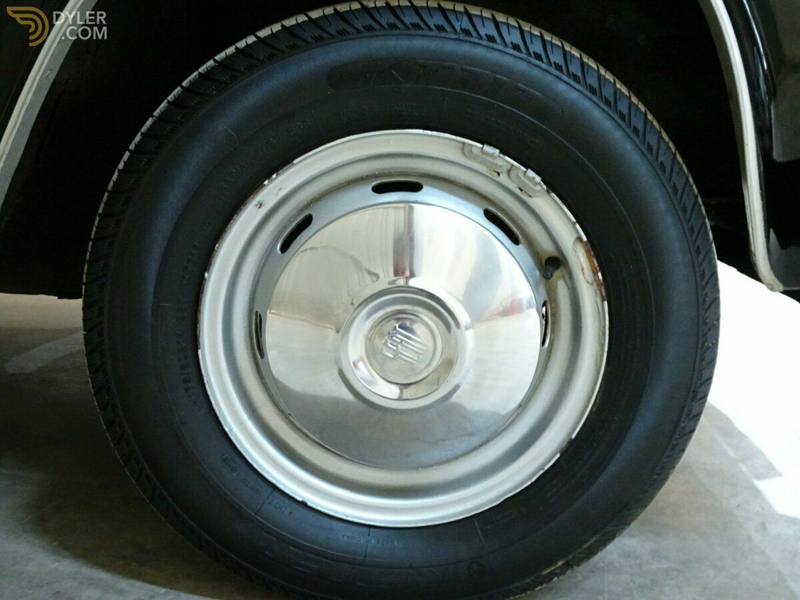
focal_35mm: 37
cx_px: 400
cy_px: 300
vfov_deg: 38.7
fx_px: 855
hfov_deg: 50.1
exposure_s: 1/5
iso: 1250
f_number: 4
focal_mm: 6.37
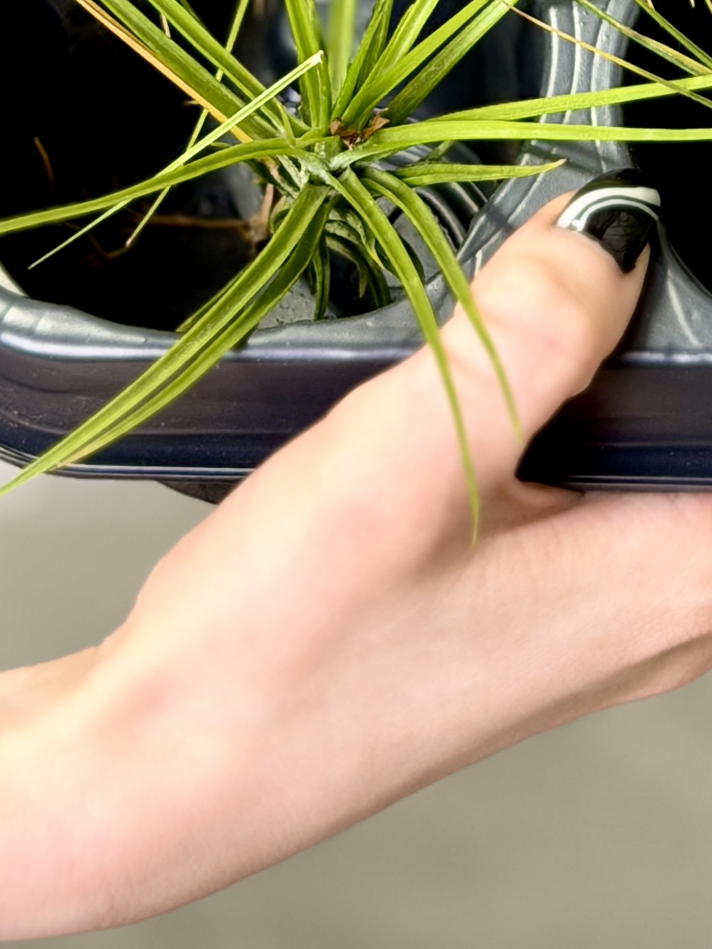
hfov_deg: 8.9
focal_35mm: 164
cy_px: -467
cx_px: 968
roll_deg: +0.5
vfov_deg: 11.6
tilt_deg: -8.2
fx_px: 4498
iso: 100
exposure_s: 1/79
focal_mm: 6.76
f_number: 1.78
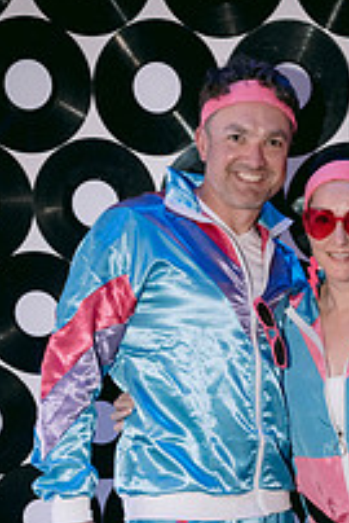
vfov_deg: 24.9
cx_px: 274
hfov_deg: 17.4
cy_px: 505
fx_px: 1132
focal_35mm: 78
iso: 1600
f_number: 2.8
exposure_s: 1/160
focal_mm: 35
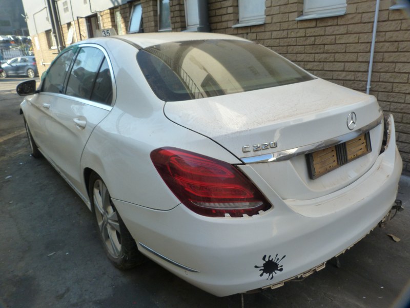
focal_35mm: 25
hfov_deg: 69.4
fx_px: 296
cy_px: 154
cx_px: 205
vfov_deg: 54.9
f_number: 4
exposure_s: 1/125
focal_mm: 4.5
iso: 125
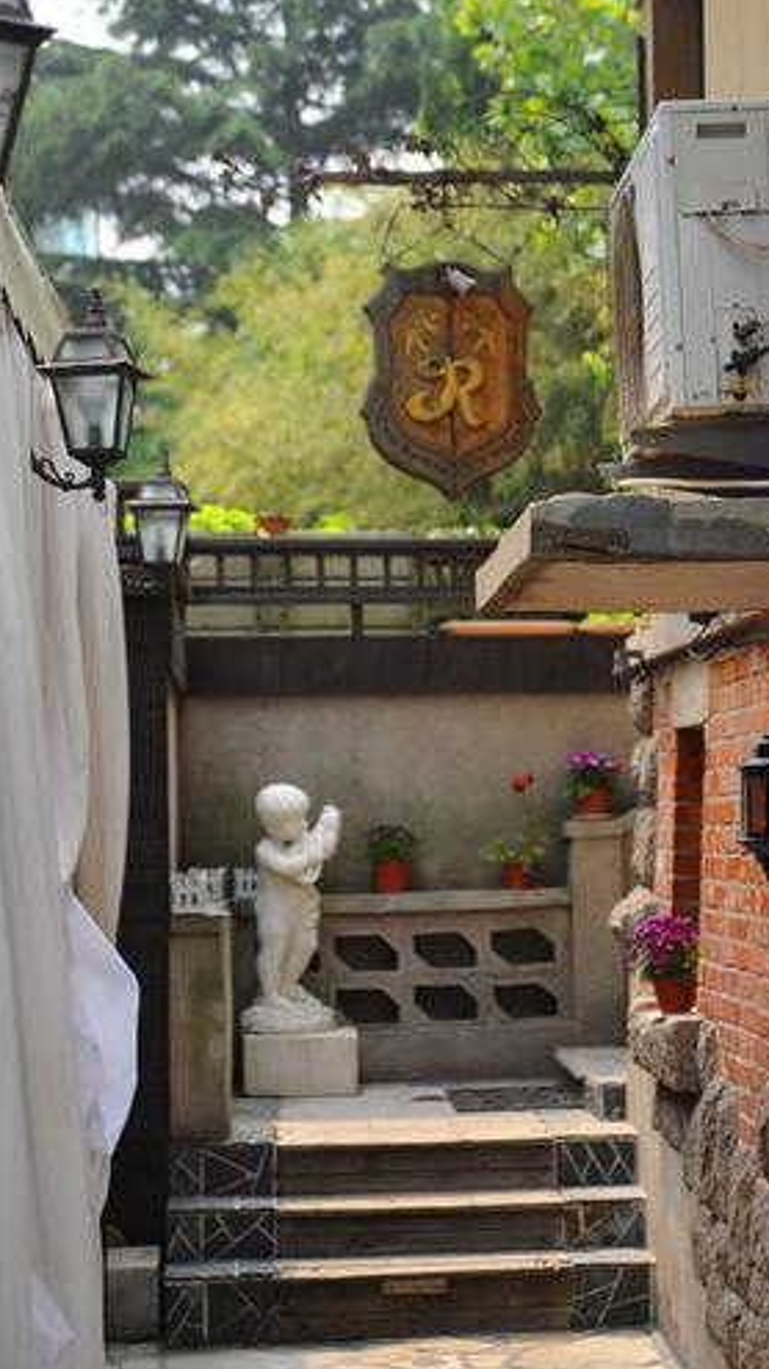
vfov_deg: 25.3
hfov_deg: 14.3
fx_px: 3049
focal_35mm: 84
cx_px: 559
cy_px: 708
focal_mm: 62
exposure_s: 1/800
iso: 200
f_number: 2.8
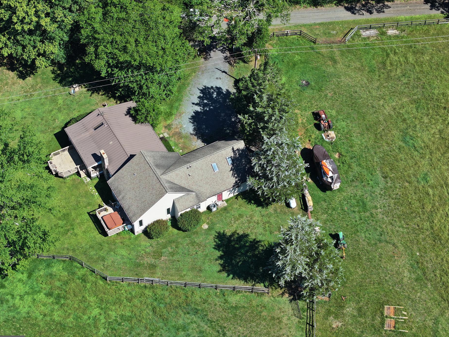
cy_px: 168
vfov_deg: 18.9
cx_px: 214
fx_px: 1012
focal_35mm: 78
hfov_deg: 25.0
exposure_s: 1/800
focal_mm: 19.35
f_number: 2.8
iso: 100
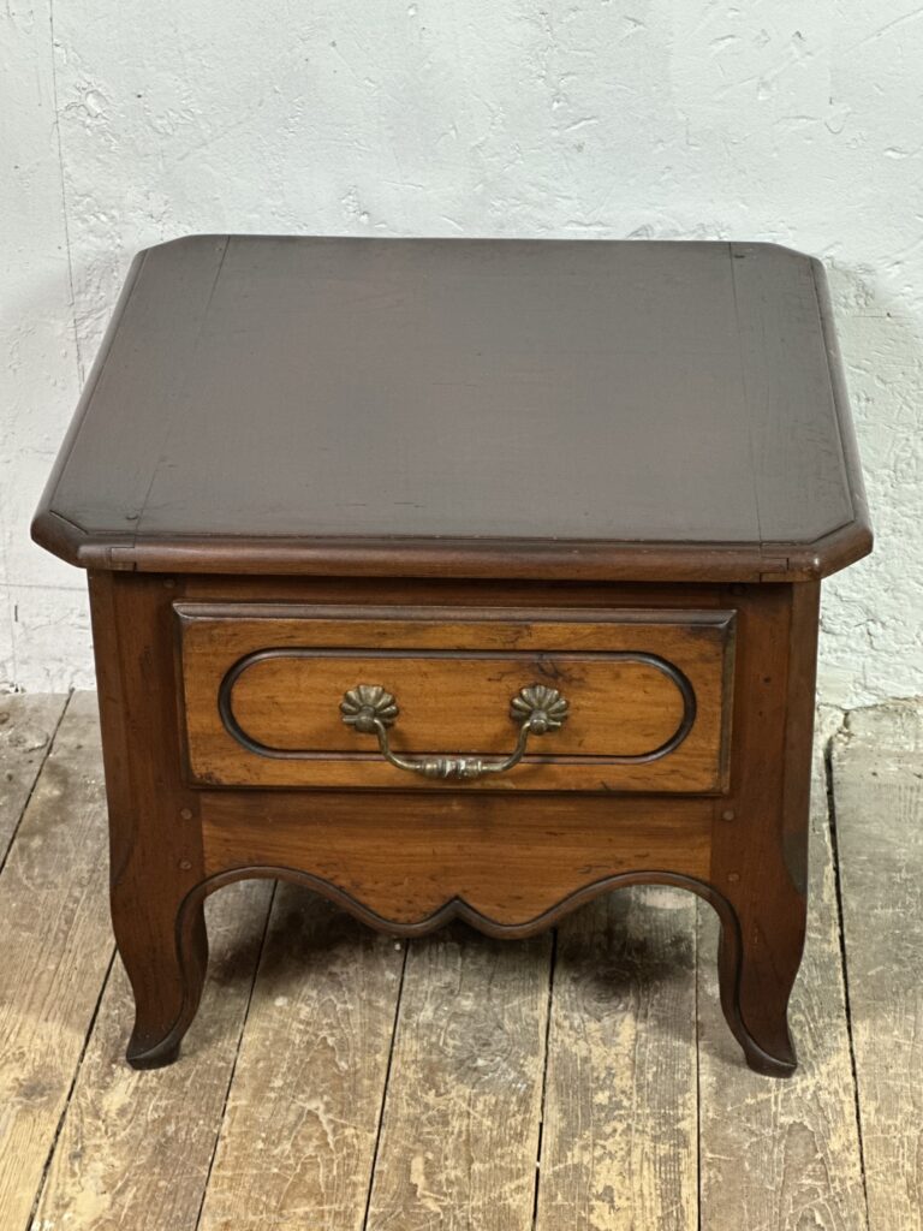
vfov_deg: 25.3
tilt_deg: -28.2
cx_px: 462
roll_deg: -1.4
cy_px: 616
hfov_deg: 19.1
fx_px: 2738
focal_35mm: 77
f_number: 2.8
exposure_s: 1/33
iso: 320
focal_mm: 9
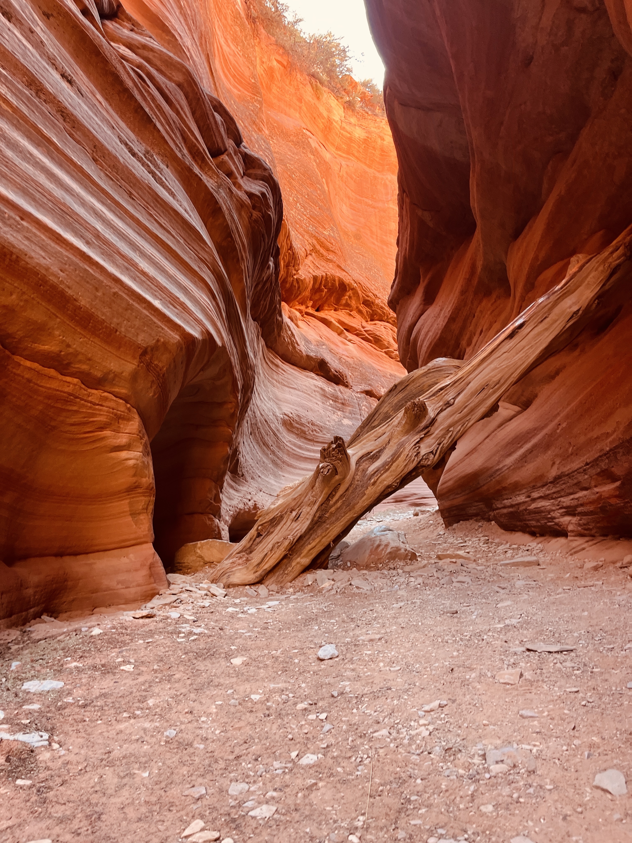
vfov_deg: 67.3
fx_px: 633
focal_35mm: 26
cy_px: 422
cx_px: 316
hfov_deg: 53.1
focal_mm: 5.1
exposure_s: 1/121
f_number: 1.6
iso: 125
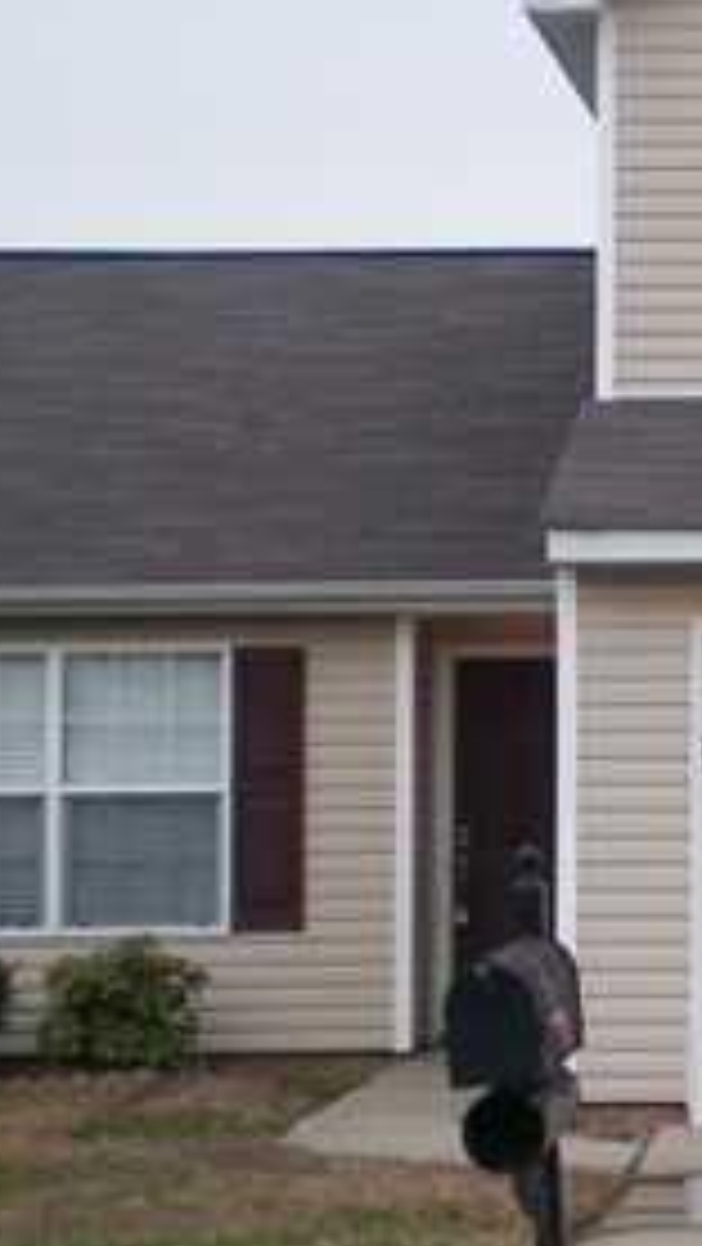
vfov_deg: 17.0
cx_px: 936
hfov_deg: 9.4
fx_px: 4166
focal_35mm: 126
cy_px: 562
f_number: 3.7
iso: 64
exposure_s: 1/320
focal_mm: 8.4
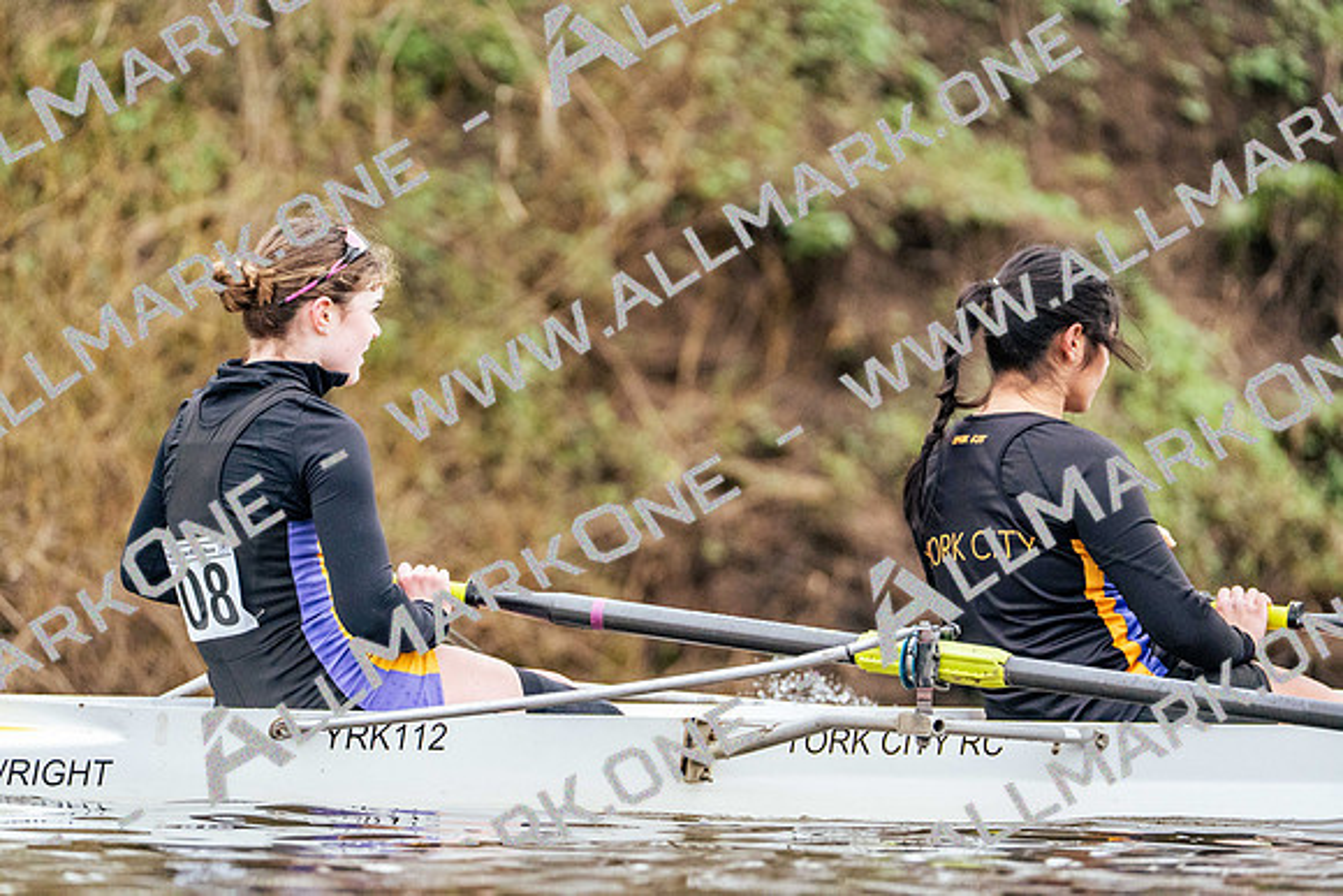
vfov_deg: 3.0
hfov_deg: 4.5
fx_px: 17015
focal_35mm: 456
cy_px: 448
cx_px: 672
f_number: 6.3
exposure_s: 1/2000
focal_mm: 456
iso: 8000
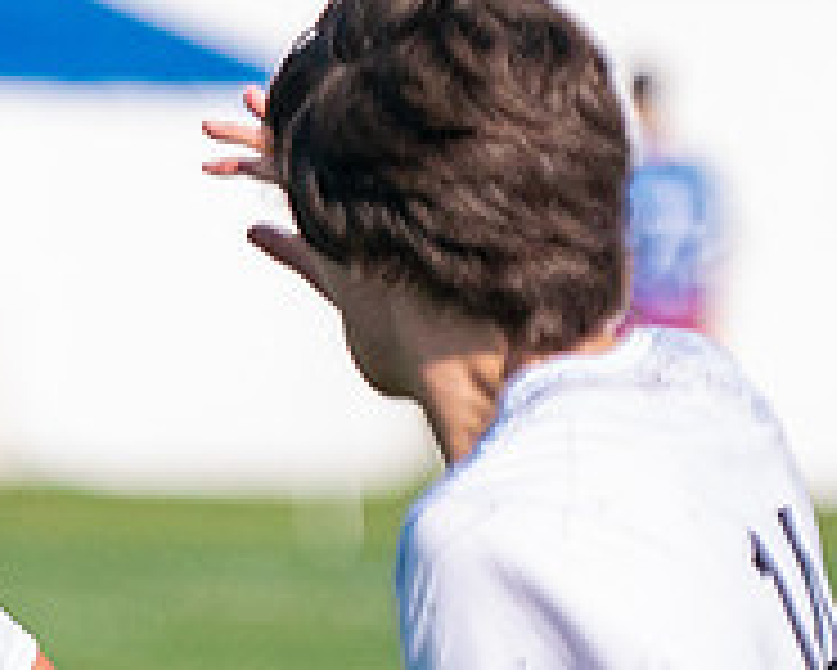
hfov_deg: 1.7
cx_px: 5
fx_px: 28354
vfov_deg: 1.4
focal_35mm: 1144
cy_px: 720
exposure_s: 1/16000
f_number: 2.8
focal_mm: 200
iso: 1000
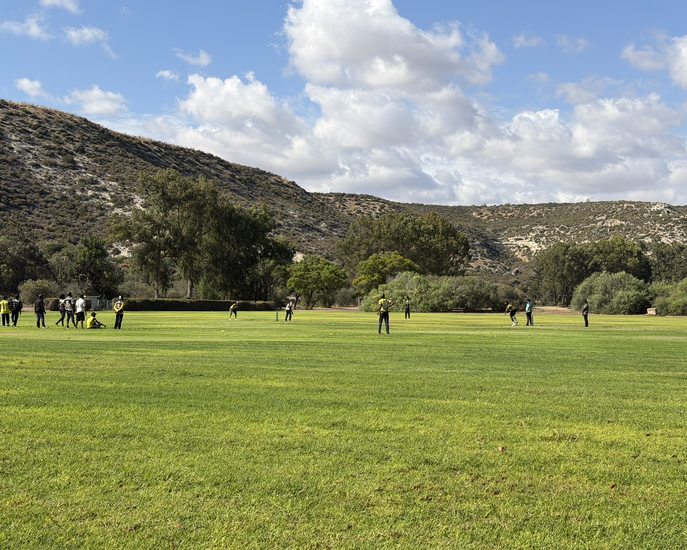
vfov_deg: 29.7
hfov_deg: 36.7
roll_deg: -0.6
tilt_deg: +1.4
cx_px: 341
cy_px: 272
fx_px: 1037
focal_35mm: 51
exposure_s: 1/5208
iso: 64
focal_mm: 6.76
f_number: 1.78
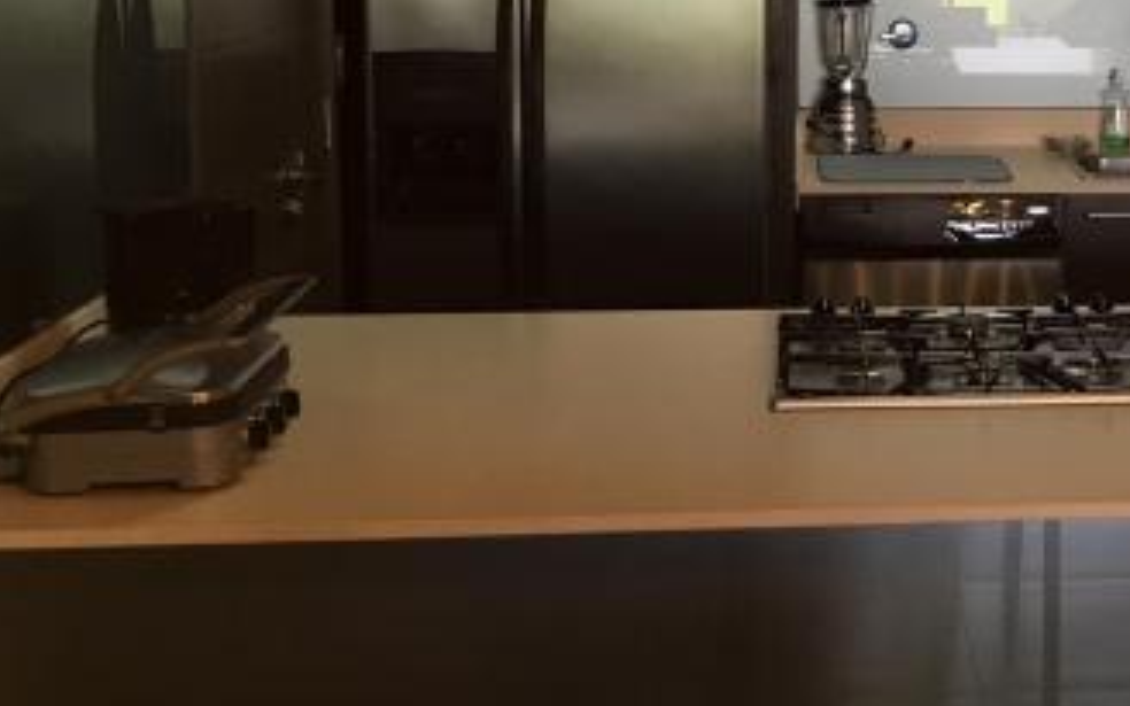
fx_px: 1848
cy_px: 103
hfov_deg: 32.3
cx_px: 1020
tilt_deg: -8.6
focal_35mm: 60
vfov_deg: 21.3
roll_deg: +0.8
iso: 32
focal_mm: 4.15
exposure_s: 1/30
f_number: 2.2
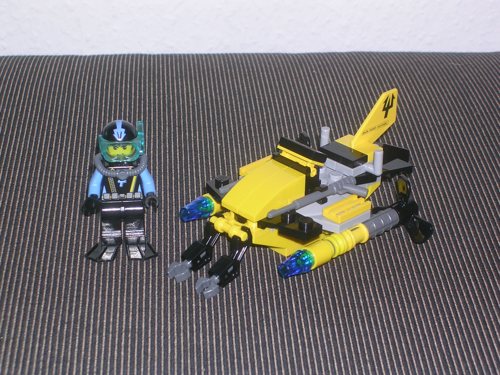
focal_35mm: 115
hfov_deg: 17.1
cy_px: 188
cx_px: 250
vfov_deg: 12.9
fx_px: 1661
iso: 50
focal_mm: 17.4
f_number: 4.9
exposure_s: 1/60.1
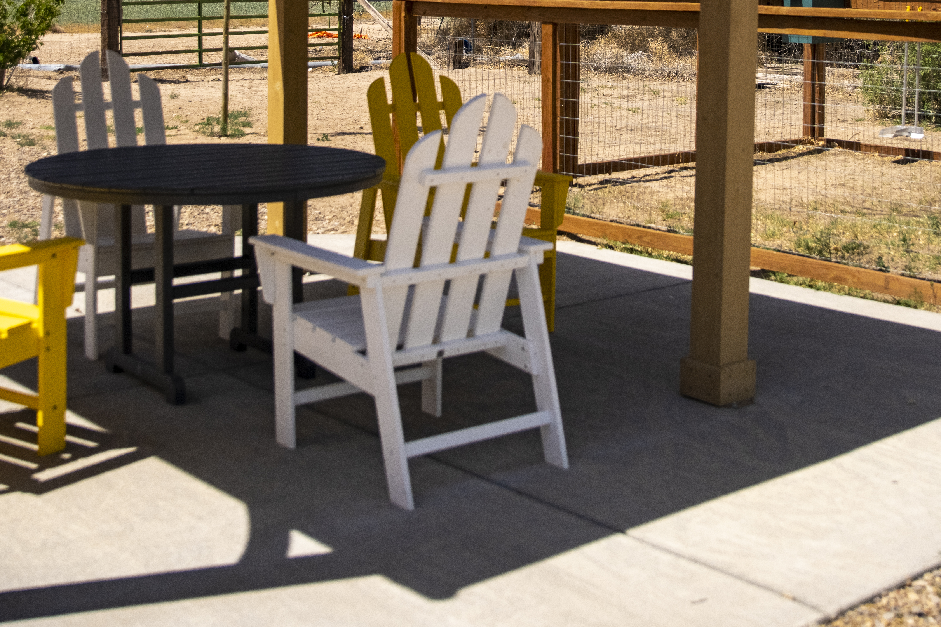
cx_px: 563
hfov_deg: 37.4
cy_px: -2
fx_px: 1385
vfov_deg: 24.3
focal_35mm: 53
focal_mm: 24
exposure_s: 1/4000
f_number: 2.8
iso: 500
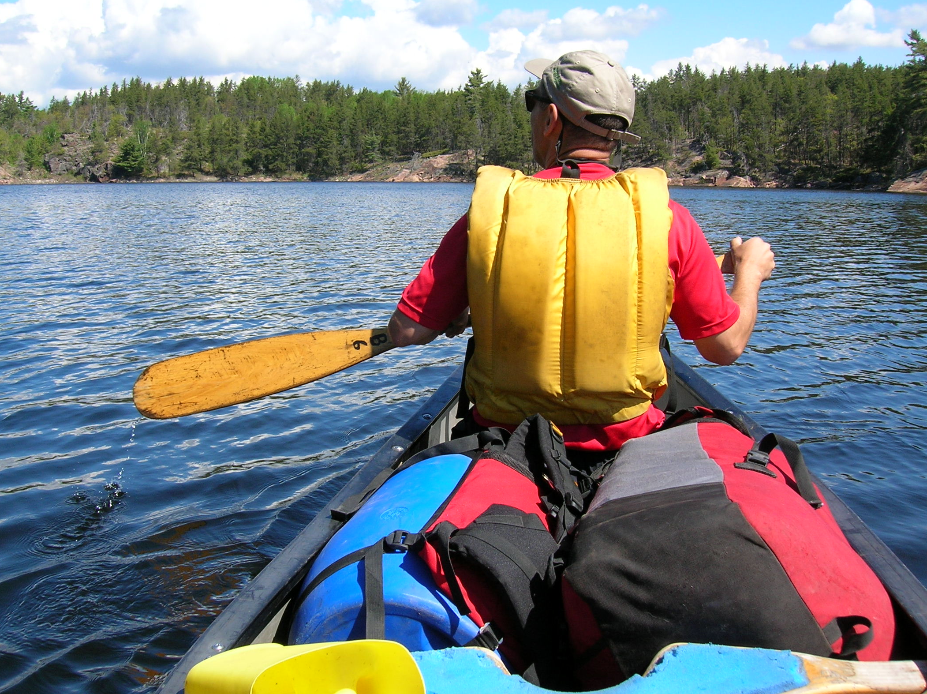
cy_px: 349
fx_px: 990
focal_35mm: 37
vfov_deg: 38.6
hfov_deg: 50.2
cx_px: 442
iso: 50
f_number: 4.9
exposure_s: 1/287
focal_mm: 5.7
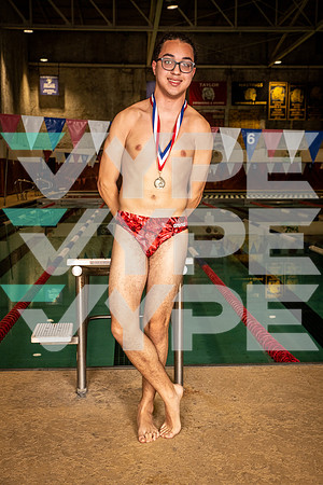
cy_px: 242
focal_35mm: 46
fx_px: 619
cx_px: 162
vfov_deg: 42.7
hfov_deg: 29.2
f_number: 6.3
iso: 1000
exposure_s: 1/400
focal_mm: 46
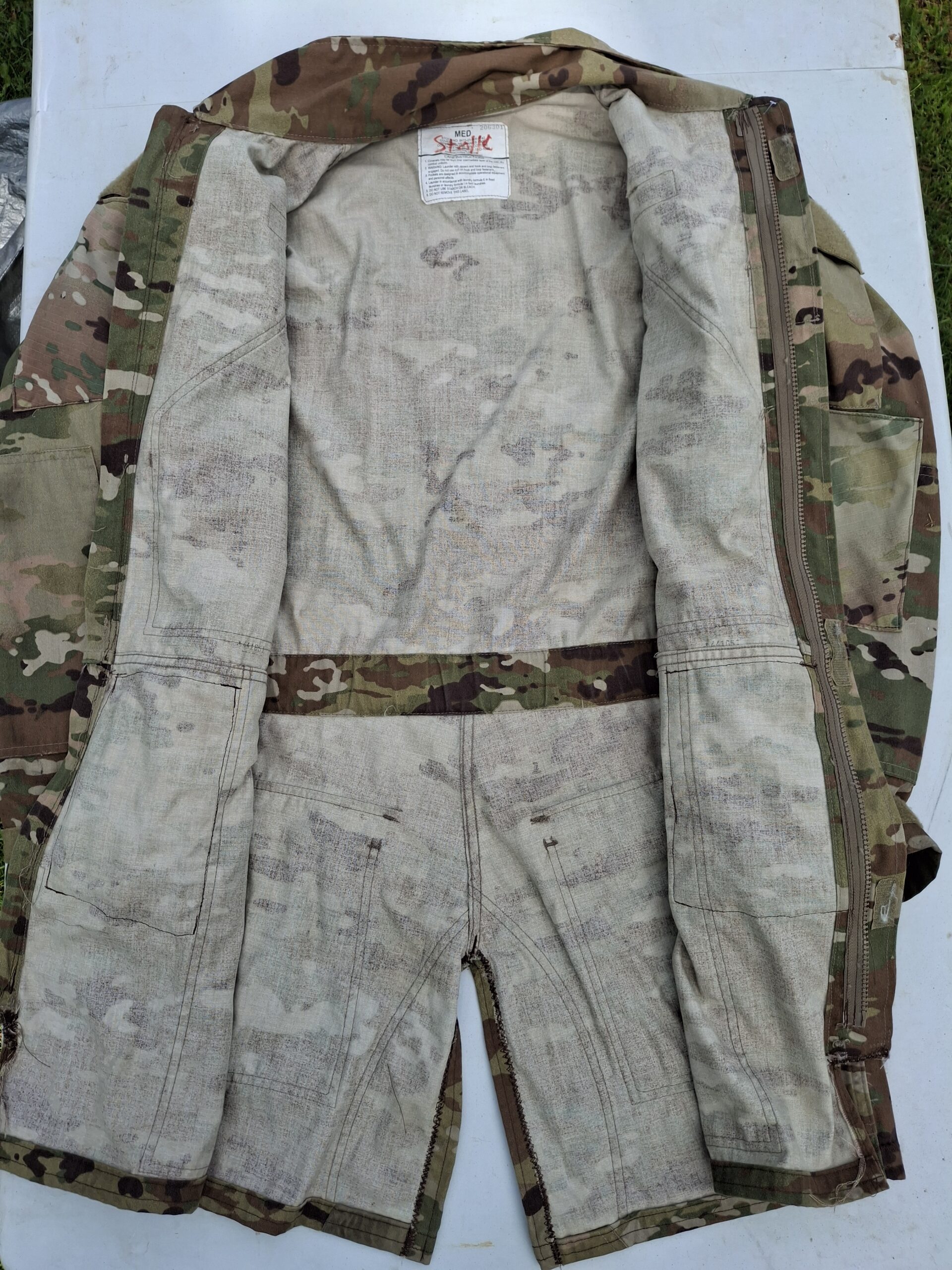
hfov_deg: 54.9
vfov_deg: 69.4
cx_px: 476
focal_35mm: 25
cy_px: 635
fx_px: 917
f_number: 1.8
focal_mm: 4.69
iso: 32
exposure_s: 1/687
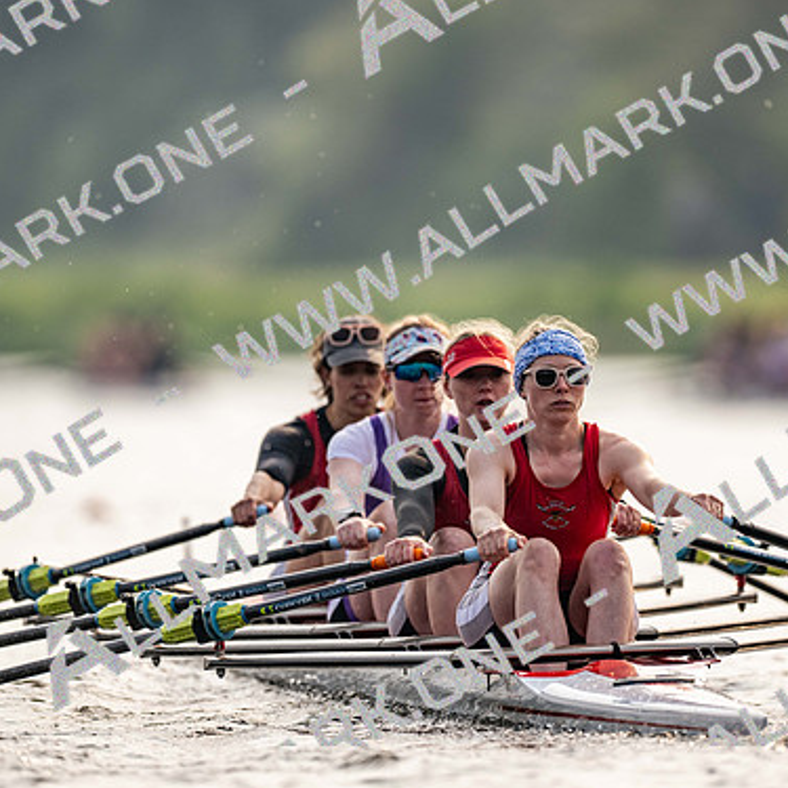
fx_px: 20320
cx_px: 473
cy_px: 386
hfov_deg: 2.2
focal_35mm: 789
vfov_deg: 2.2
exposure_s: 1/2500
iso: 280
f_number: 4
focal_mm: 600
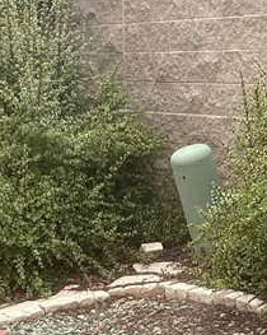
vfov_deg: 16.0
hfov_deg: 13.0
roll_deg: +2.6
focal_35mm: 118
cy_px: 318
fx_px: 1167
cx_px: 50
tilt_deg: -14.3
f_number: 2.4
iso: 25
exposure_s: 1/431
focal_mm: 3.3
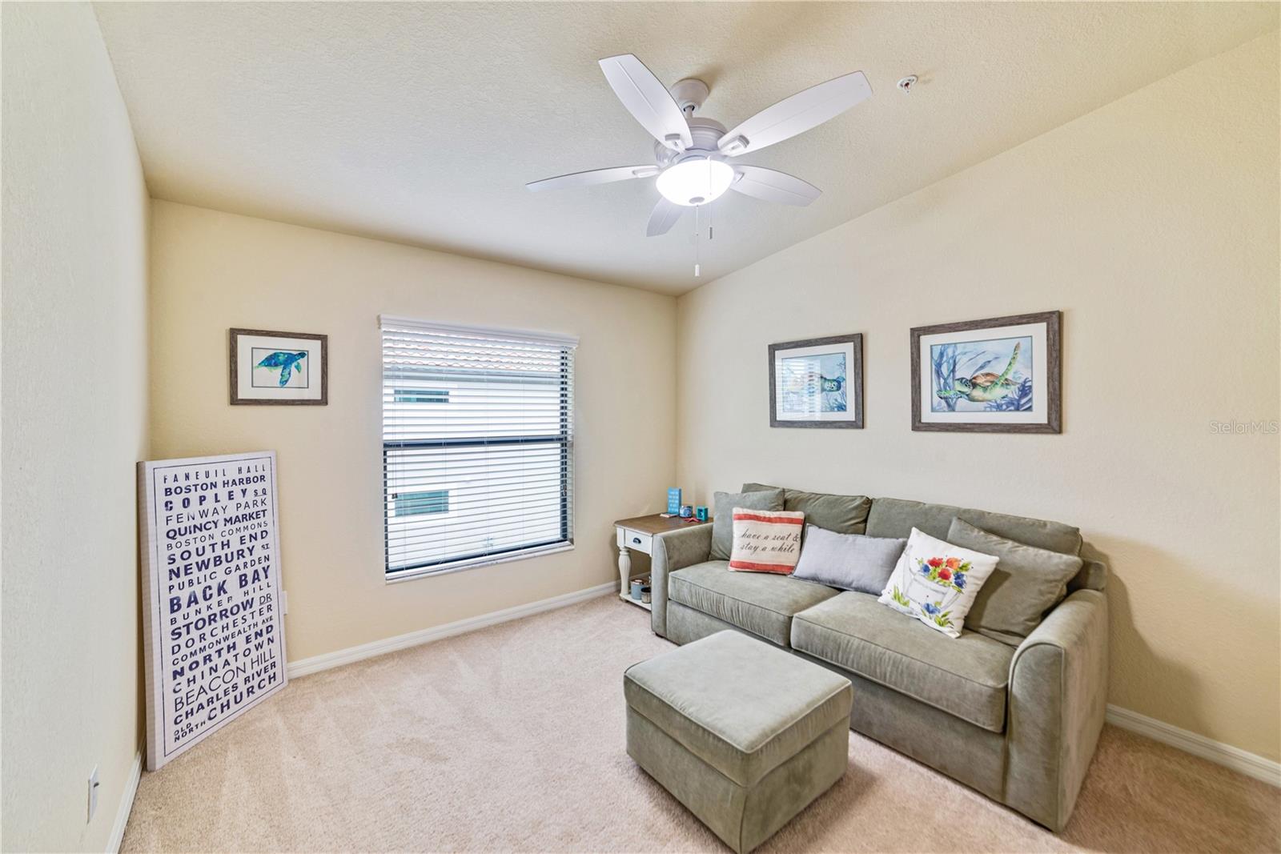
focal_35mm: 14
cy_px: 427
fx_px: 498
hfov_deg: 104.2
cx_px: 640
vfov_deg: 81.2
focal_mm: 14
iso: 160
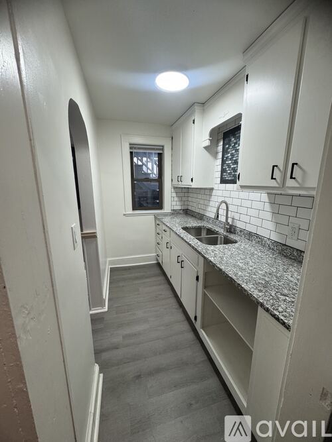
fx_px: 179
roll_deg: +0.1
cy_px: 221
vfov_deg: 102.1
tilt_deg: -12.0
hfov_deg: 85.7
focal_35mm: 14
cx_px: 166
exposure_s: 1/120
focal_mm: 2.22
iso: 200
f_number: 2.2
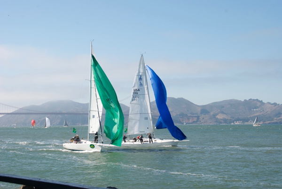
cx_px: 141
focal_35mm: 60
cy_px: 94
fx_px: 470
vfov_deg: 22.7
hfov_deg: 33.4
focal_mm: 40
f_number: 11
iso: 320
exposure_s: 1/500
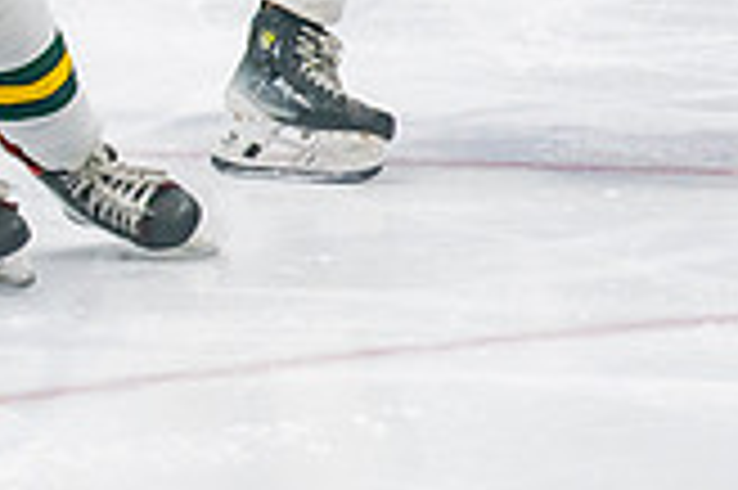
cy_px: -242
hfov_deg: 3.9
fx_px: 10854
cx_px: 898
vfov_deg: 2.6
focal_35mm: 530
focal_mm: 102
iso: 1000
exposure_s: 1/640
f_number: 2.8
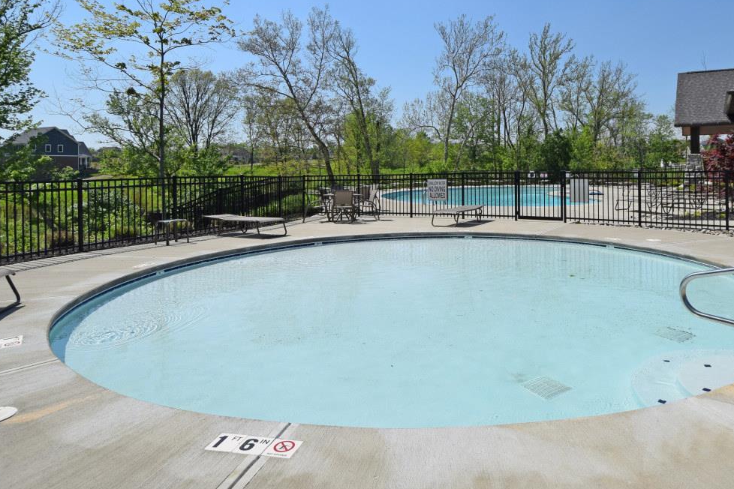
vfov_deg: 54.0
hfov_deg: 75.7
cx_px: 420
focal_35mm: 23
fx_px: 469
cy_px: 161
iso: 200
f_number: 10
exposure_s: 1/400
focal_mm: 10
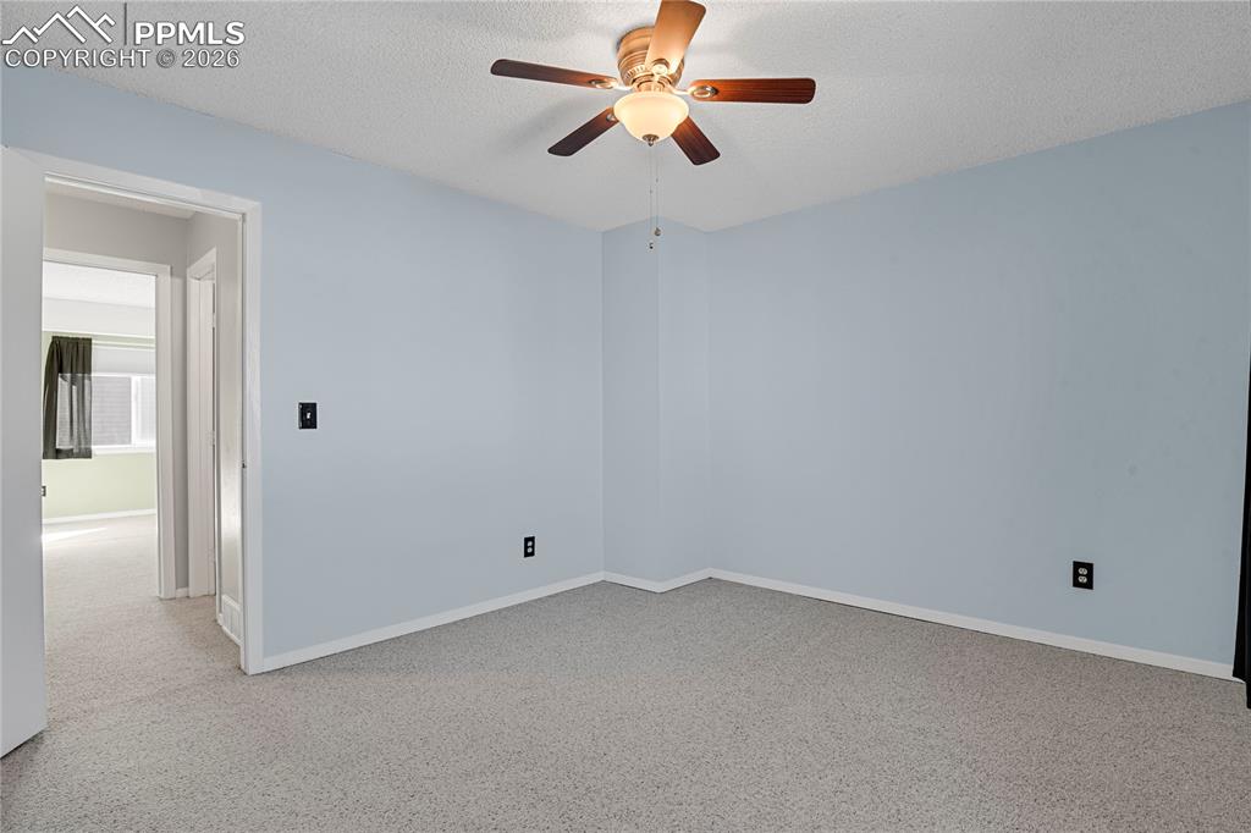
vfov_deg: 70.4
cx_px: 626
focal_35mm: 17
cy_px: 416
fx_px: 591
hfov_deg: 93.3
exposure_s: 2.5
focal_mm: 17
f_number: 8
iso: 250
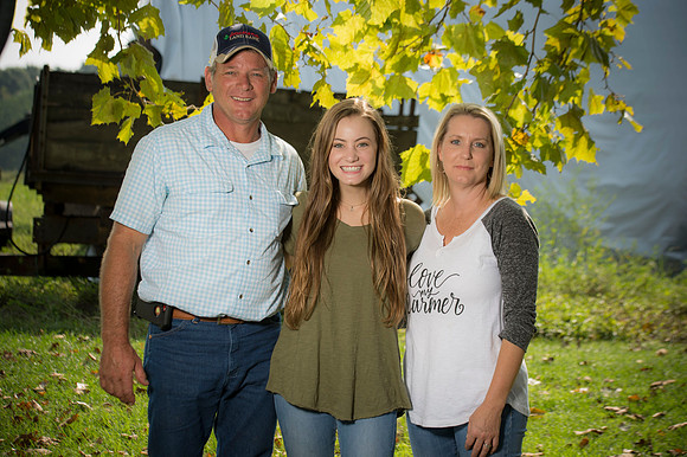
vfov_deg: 17.0
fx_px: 1526
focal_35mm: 80
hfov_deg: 25.4
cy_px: 228
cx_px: 344
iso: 80
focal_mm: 80
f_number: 5.6
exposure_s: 1/200
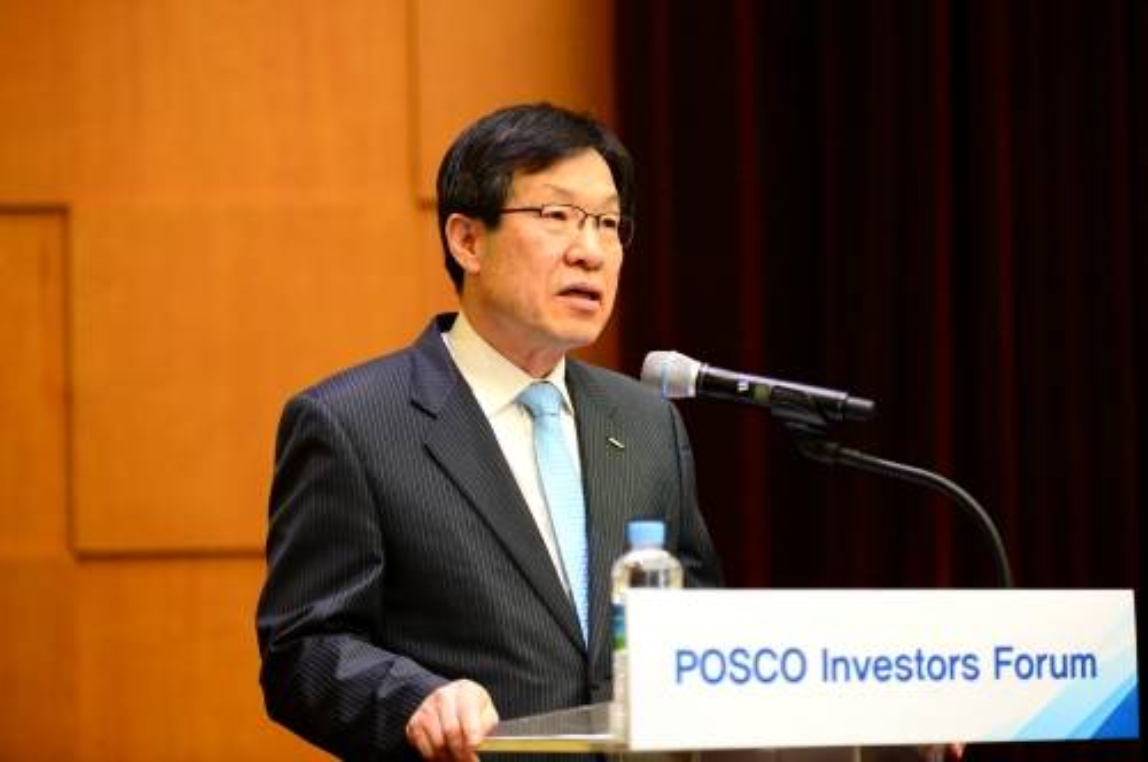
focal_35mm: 135
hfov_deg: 15.2
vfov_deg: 10.1
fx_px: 4299
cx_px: 574
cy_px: 381
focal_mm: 135
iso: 3200
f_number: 2.8
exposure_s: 1/160
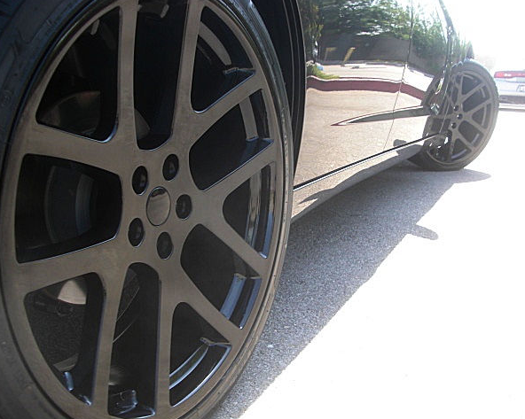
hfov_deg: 48.0
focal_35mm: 38
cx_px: 260
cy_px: 210
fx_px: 590
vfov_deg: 39.1
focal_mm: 6.3
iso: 50
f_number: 2.8
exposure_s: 1/125
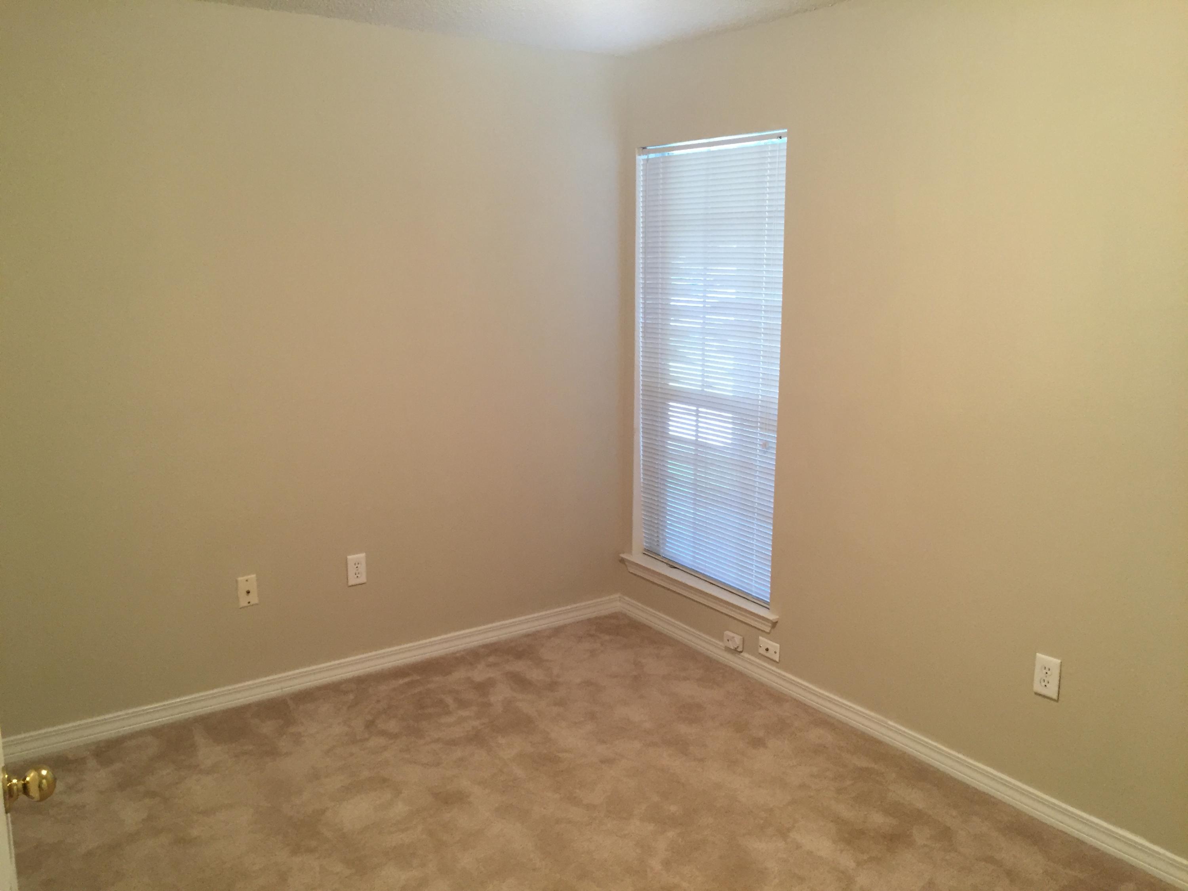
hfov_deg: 61.7
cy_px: 446
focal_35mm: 29
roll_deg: -0.7
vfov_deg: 48.2
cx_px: 594
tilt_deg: -11.7
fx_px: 995
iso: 100
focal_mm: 4.15
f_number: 2.2
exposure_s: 1/30
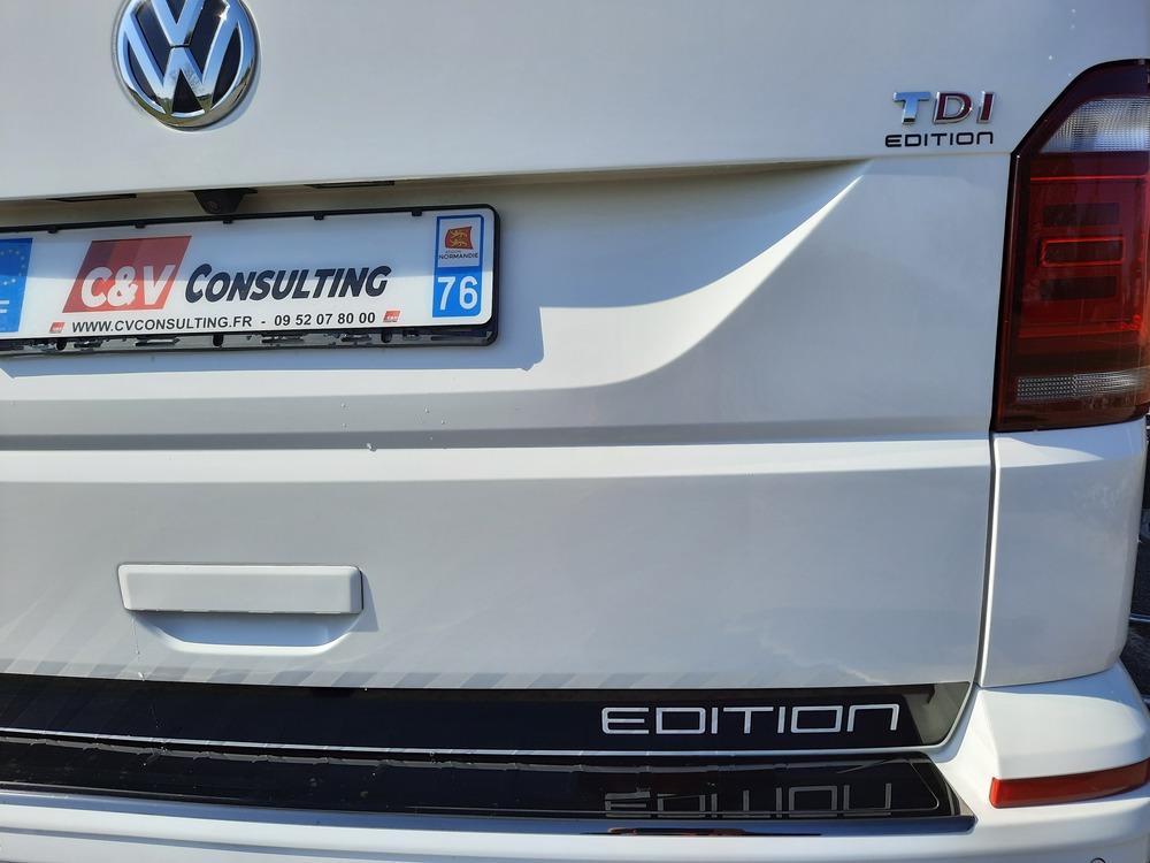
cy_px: 432
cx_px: 575
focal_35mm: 25
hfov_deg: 69.4
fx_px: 831
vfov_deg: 54.9
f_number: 2
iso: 32
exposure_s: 1/1253
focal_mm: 4.6
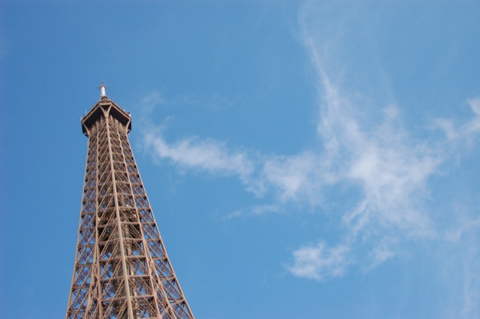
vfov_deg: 25.7
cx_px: 240
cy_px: 160
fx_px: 699
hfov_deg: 37.9
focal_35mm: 52
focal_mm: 35
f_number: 9
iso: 400
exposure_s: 1/320
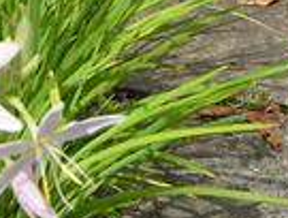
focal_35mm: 117
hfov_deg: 16.6
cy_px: -66
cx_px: 34
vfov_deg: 12.3
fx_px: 976
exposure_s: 1/228
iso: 50
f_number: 5.4
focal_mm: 7.5
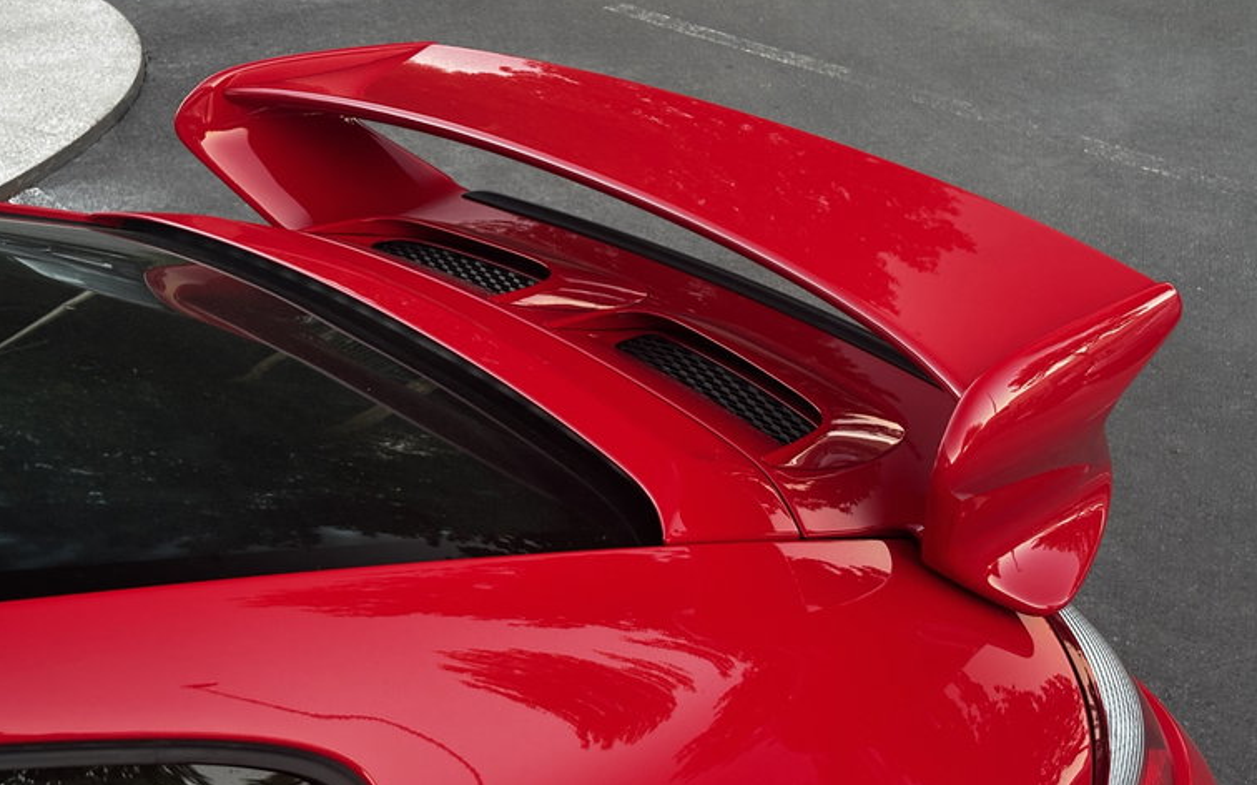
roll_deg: +2.1
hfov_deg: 36.3
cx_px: 632
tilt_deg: -23.4
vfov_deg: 23.1
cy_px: 366
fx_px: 1918
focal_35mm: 56
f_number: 1.6
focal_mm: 5.96
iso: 200
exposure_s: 1/33
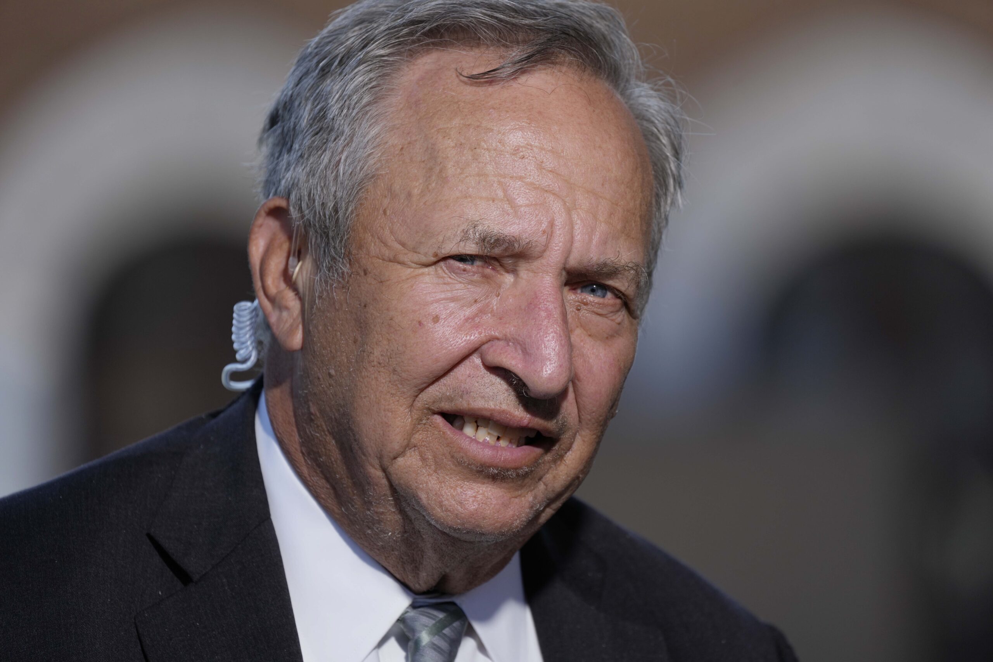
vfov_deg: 3.4
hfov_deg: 5.2
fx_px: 11033
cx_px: 496
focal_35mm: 400
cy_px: 331
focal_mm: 400
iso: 250
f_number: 5.6
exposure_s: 1/1000
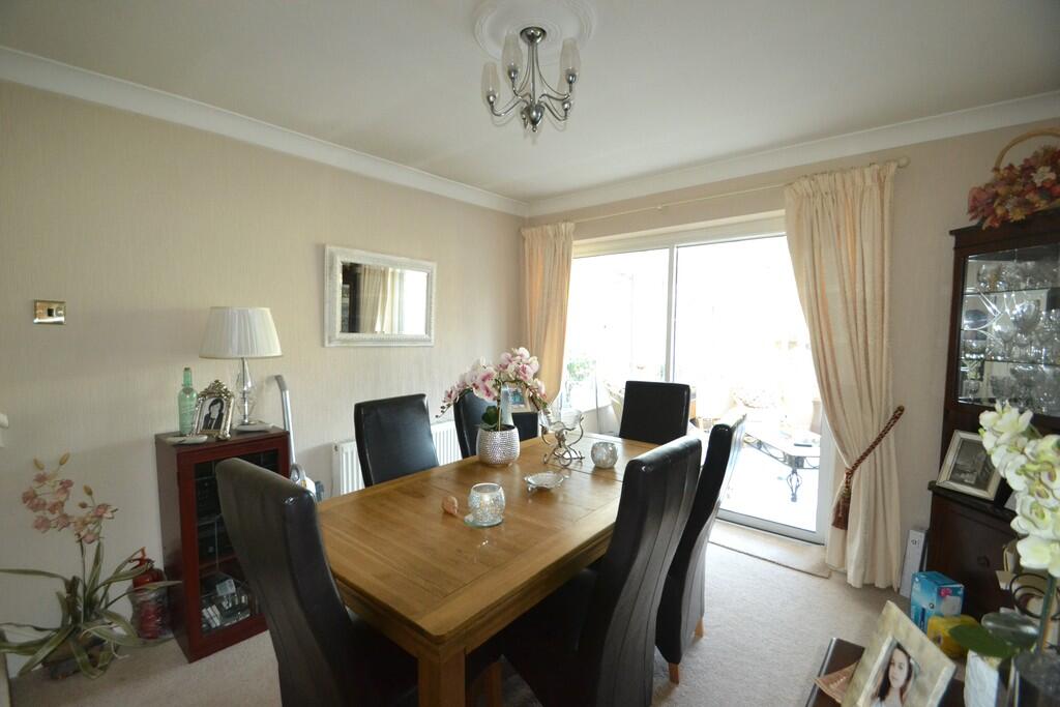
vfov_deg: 77.3
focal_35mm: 15
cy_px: 354
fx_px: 442
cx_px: 530
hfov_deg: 100.4
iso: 2000
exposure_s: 1/60
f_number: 3.5
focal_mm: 10
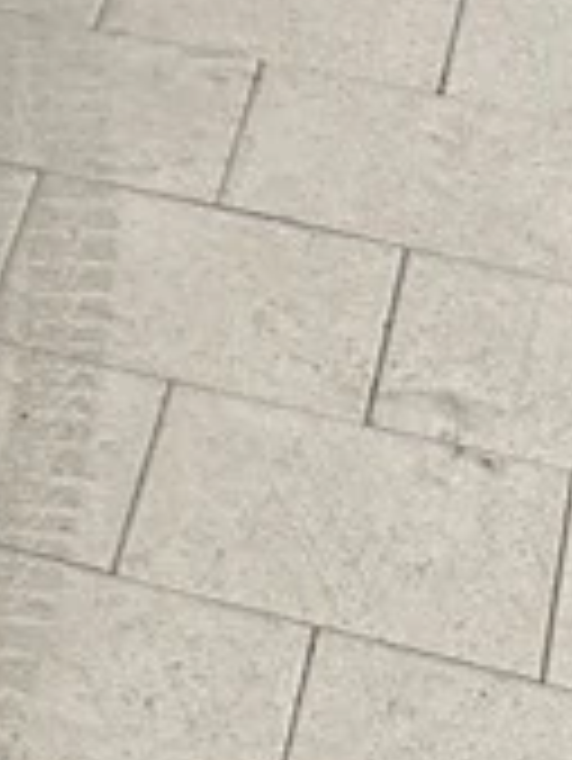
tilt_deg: -20.9
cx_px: -1630
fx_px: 4159
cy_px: -490
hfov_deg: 6.5
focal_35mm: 189
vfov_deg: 10.0
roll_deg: +0.1
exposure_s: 1/123
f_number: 1.78
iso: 100
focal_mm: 6.86
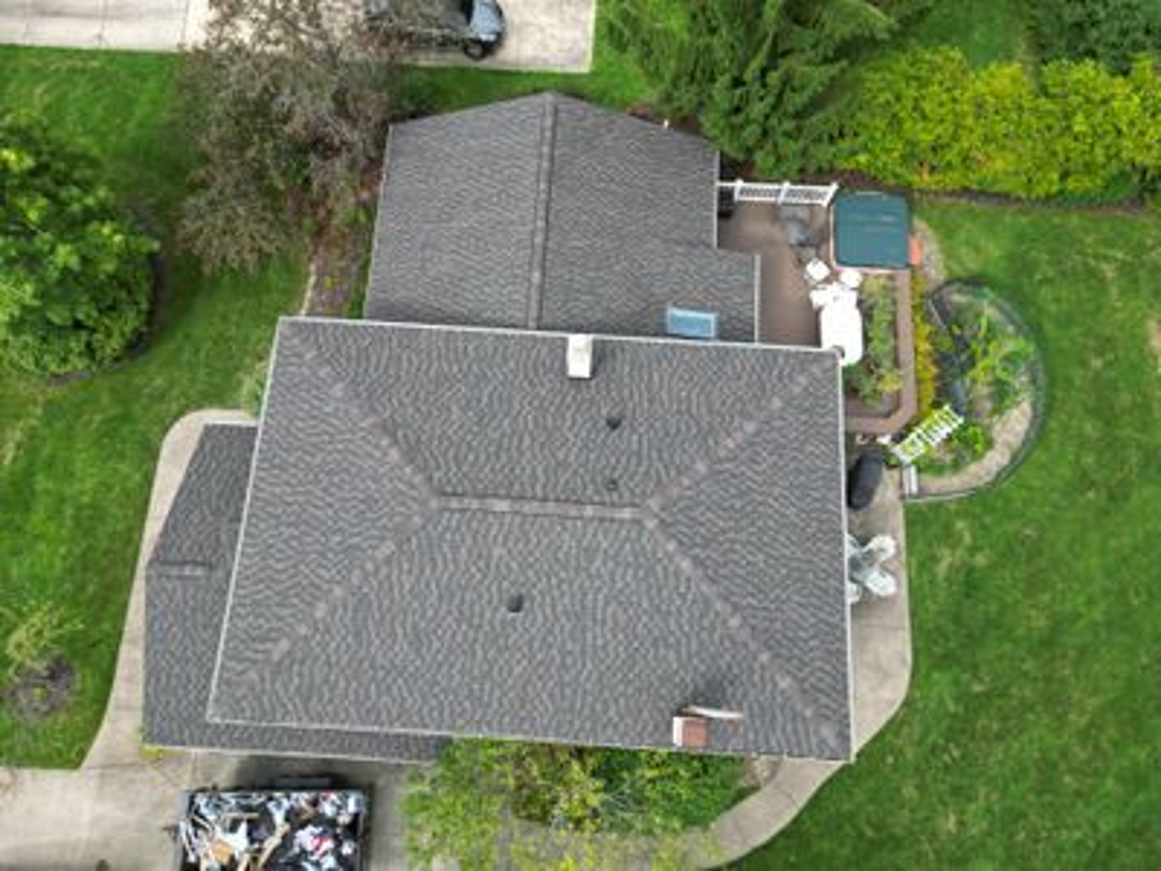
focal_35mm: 24
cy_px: 436
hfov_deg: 71.6
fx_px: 805
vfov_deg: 56.8
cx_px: 580
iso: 100
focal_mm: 6.72
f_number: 1.7
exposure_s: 1/640
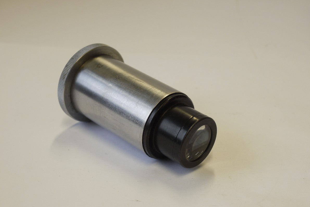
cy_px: 115
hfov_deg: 31.9
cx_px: 156
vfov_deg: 21.5
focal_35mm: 63
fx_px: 542
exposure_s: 1/40
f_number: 8
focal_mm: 30
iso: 400
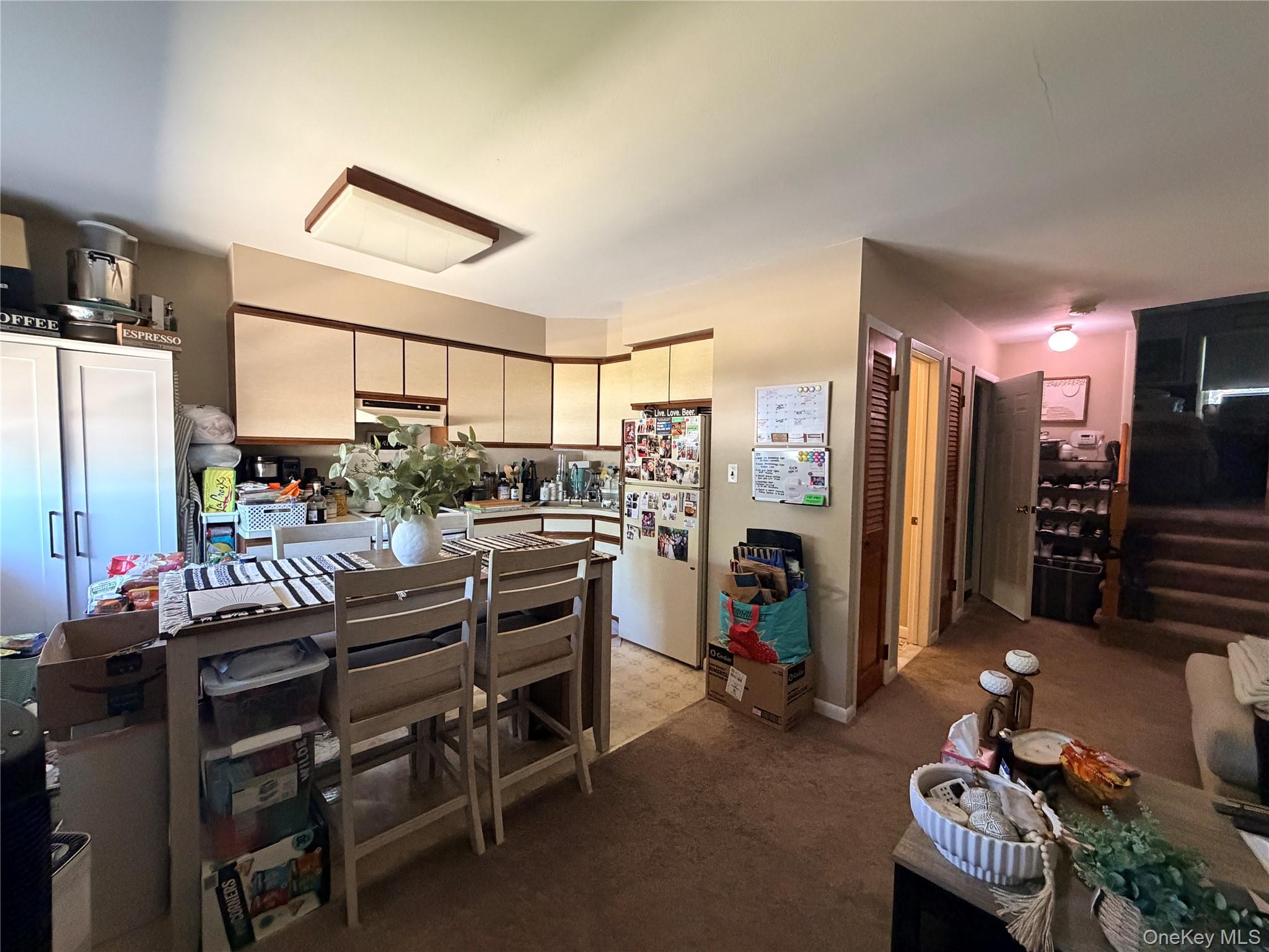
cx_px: 634
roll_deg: -0.6
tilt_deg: -4.0
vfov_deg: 85.7
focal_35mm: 14
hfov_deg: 102.1
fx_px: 513
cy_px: 476
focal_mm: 2.22
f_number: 2.2
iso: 640
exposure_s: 1/60
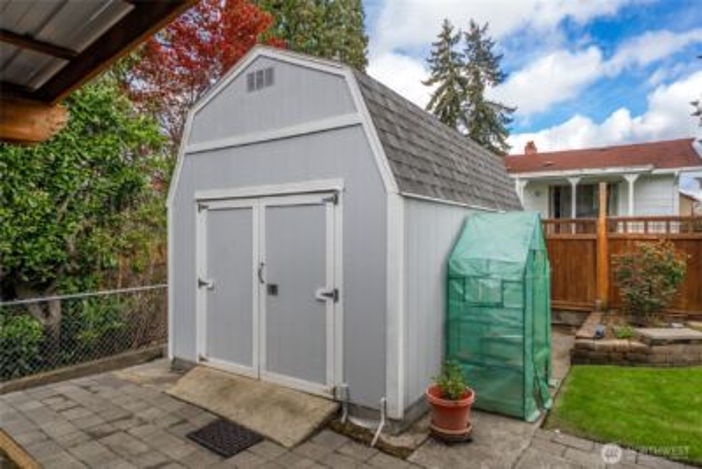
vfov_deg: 59.5
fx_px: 410
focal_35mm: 21
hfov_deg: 81.2
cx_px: 351
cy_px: 234
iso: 80
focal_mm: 21
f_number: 7.1
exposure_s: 1/60
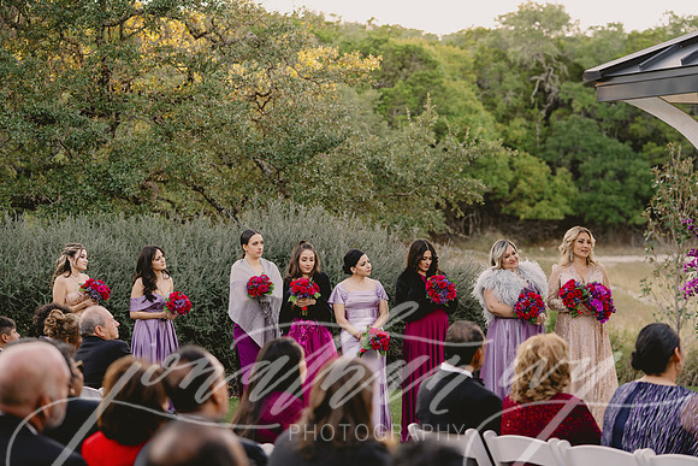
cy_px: 233
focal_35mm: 95
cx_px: 349
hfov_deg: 21.5
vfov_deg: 14.4
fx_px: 1842
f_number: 3.2
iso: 800
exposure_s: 1/320
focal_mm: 95
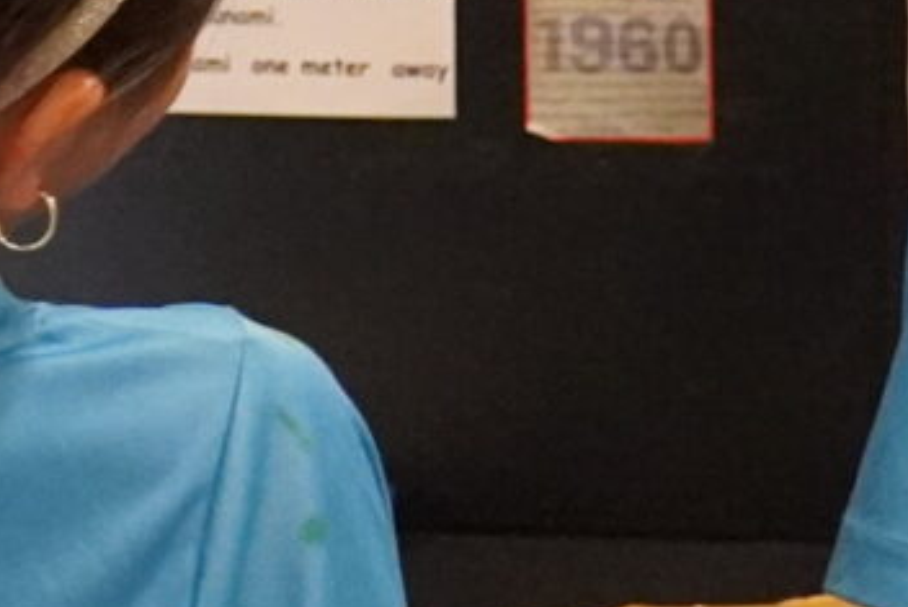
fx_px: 6056
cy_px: -190
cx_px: 454
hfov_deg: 8.6
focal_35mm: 240
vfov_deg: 5.7
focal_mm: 22
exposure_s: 1/160
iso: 4000
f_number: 4
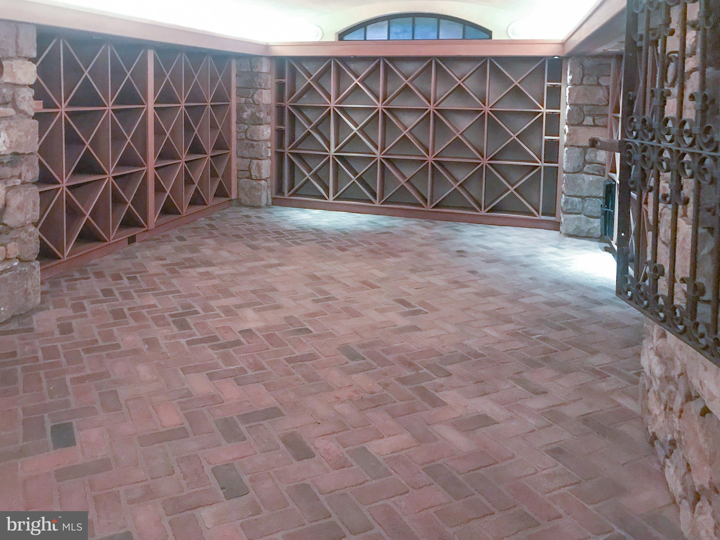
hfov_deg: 63.4
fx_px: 582
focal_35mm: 28
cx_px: 360
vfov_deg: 49.7
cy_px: 270
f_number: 1.8
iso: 125
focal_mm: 3.99
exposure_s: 1/4
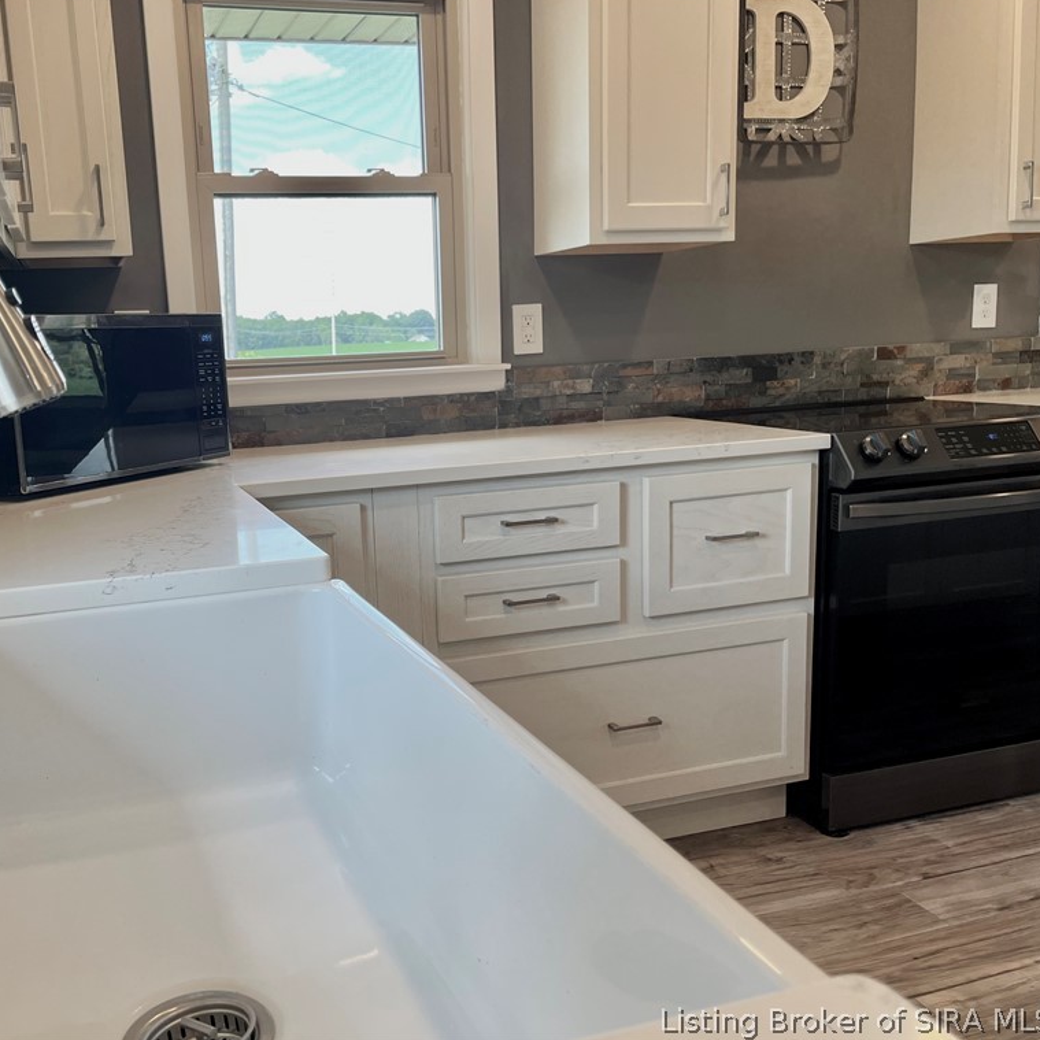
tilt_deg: -10.5
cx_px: 389
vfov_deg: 52.5
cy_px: 517
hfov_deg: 52.0
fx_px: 1054
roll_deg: +2.2
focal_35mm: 31
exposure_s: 1/120
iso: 40
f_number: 1.6
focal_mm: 5.1
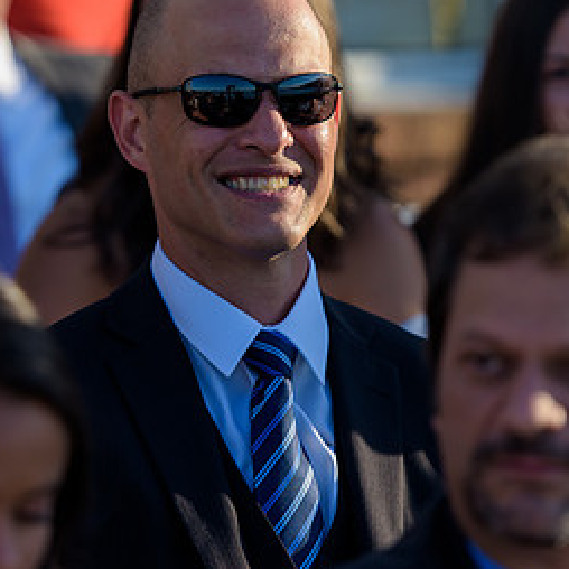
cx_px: 251
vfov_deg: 5.5
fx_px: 5951
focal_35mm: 320
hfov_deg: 5.5
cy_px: 156
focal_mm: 165
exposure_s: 1/1250
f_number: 3.2
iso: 200
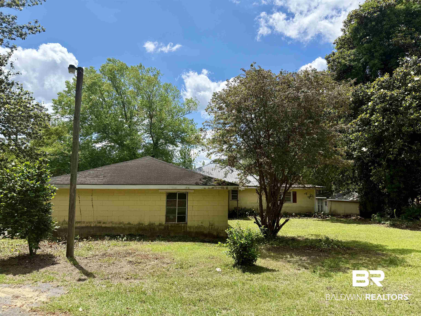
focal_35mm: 24
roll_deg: -0.8
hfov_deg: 71.6
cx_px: 210
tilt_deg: +5.9
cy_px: 158
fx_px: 292
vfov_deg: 56.8
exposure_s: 1/5319
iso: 100
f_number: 1.78
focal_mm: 6.76
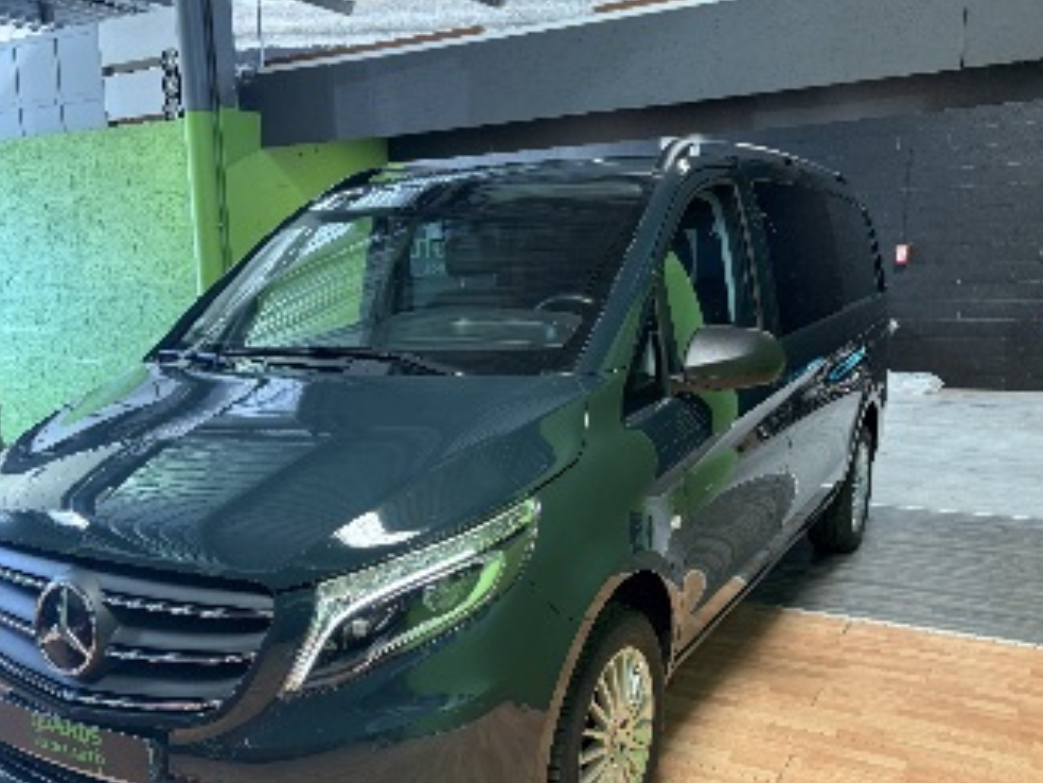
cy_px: 487
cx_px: 467
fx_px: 994
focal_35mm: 33
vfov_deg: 42.6
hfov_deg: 55.2
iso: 80
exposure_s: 1/49
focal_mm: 5.96
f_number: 1.6
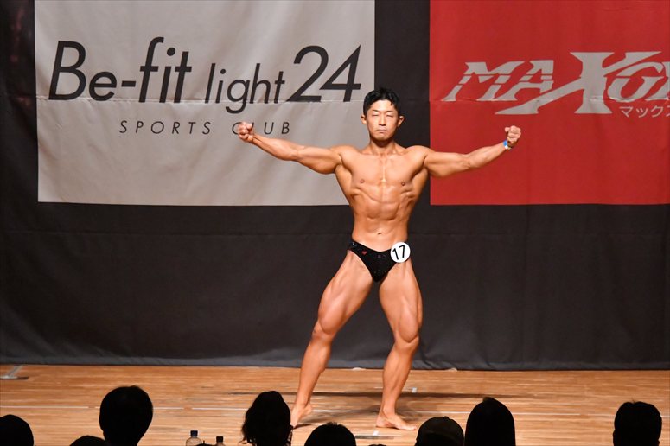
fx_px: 4465
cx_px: 335
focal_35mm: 240
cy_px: 223
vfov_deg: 5.7
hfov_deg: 8.6
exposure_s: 1/400
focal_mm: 160
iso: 12800
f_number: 5.6
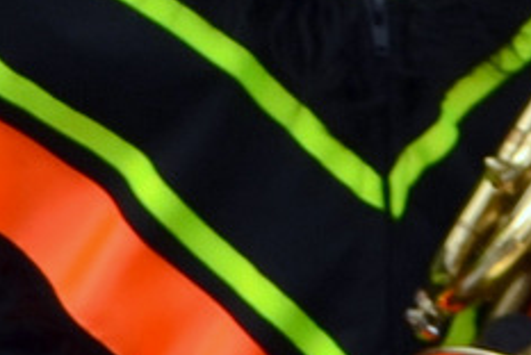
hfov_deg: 5.0
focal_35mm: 391
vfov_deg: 3.5
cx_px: 1712
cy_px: -217
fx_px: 5774
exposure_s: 1/200
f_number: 7.1
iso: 100
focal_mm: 38
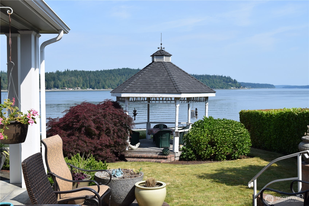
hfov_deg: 45.0
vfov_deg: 30.8
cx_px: 154
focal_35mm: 44
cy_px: 103
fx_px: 373
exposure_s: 1/320
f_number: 9
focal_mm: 29
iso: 200
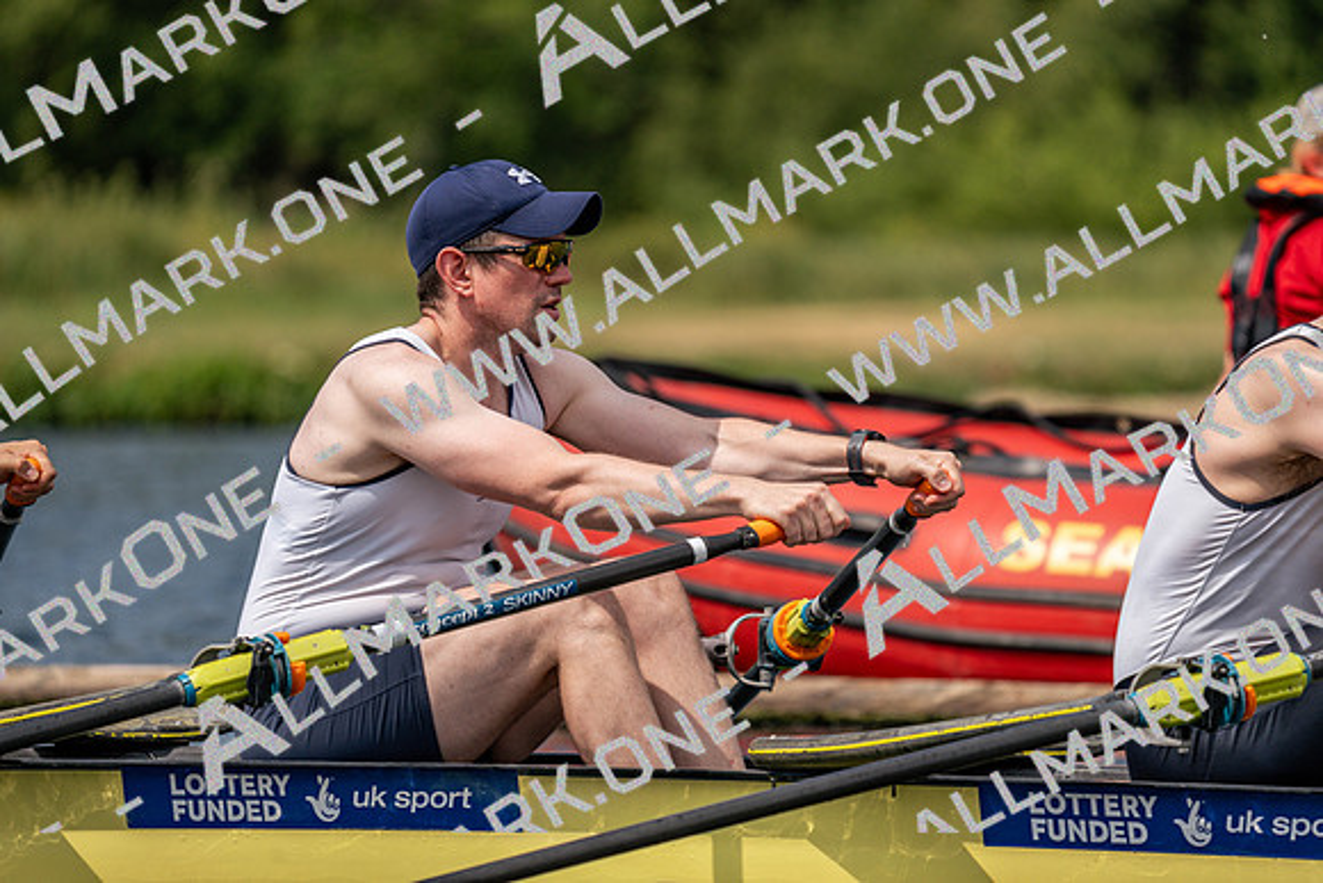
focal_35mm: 388
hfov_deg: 5.3
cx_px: 662
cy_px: 442
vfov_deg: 3.5
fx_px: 14262
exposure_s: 1/1600
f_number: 6.3
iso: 200
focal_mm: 388
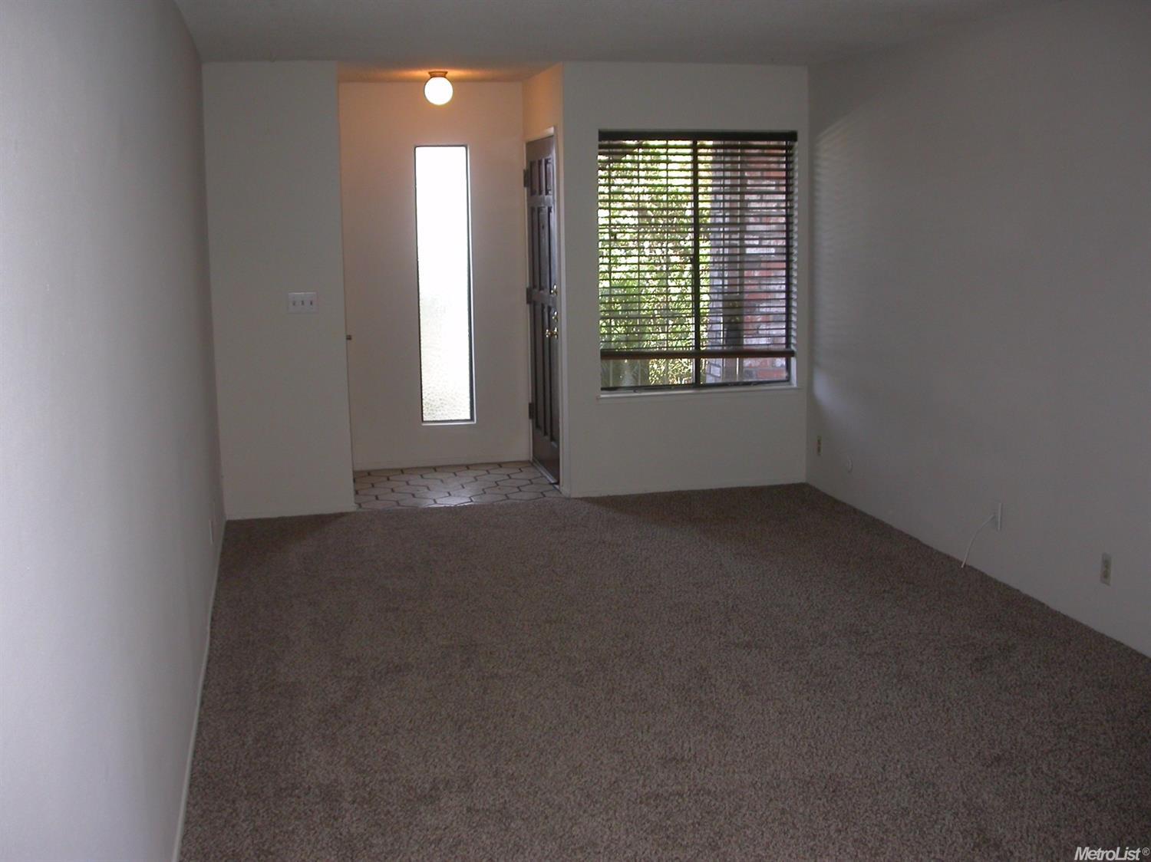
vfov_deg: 37.7
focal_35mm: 38
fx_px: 1263
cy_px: 431
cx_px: 576
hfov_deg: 49.0
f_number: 2.6
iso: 100
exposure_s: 1/30
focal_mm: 7.85
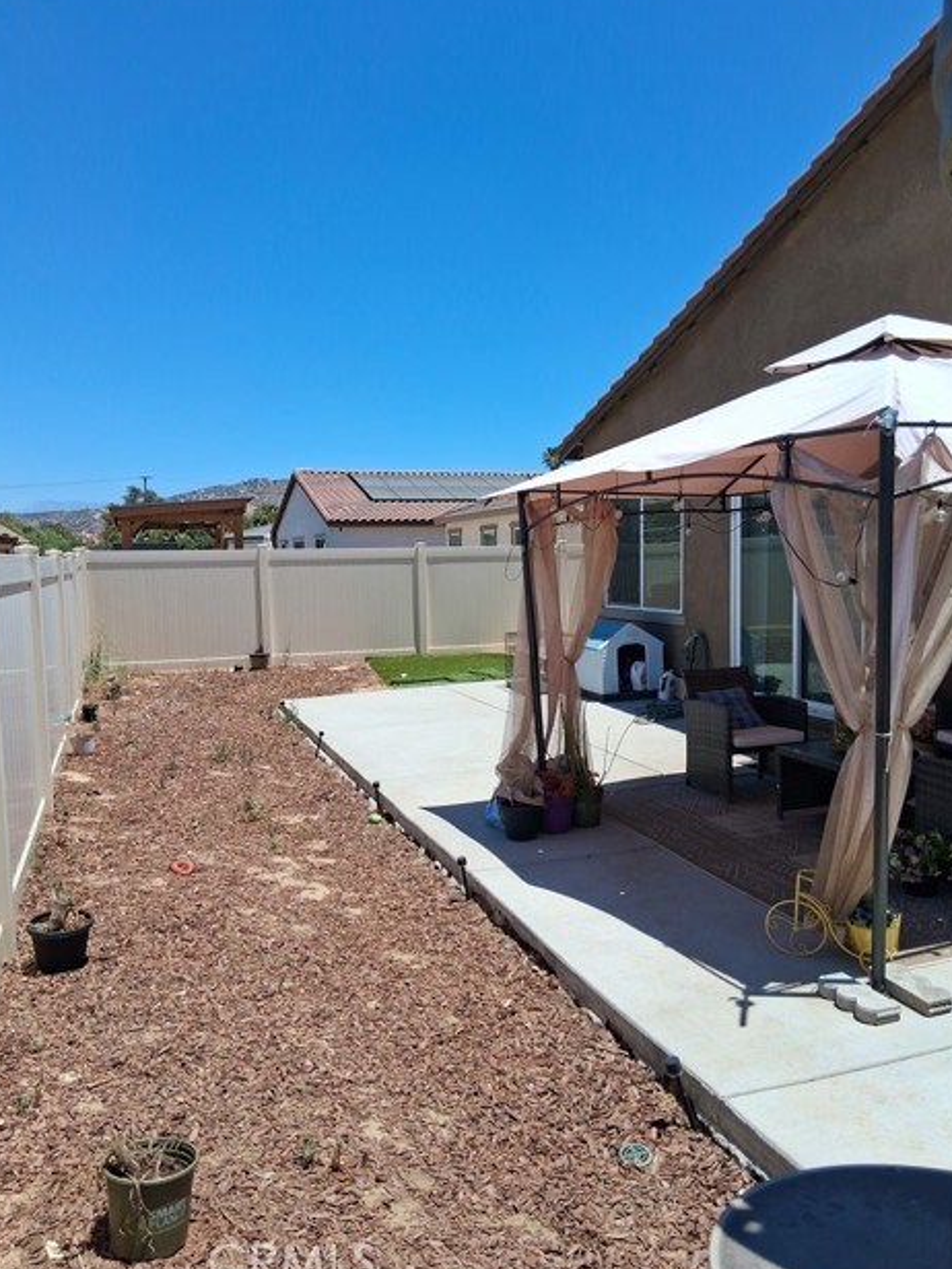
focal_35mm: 27
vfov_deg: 65.3
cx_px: 470
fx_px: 990
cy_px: 632
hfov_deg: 51.4
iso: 25
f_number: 1.8
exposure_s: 1/725
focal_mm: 3.98
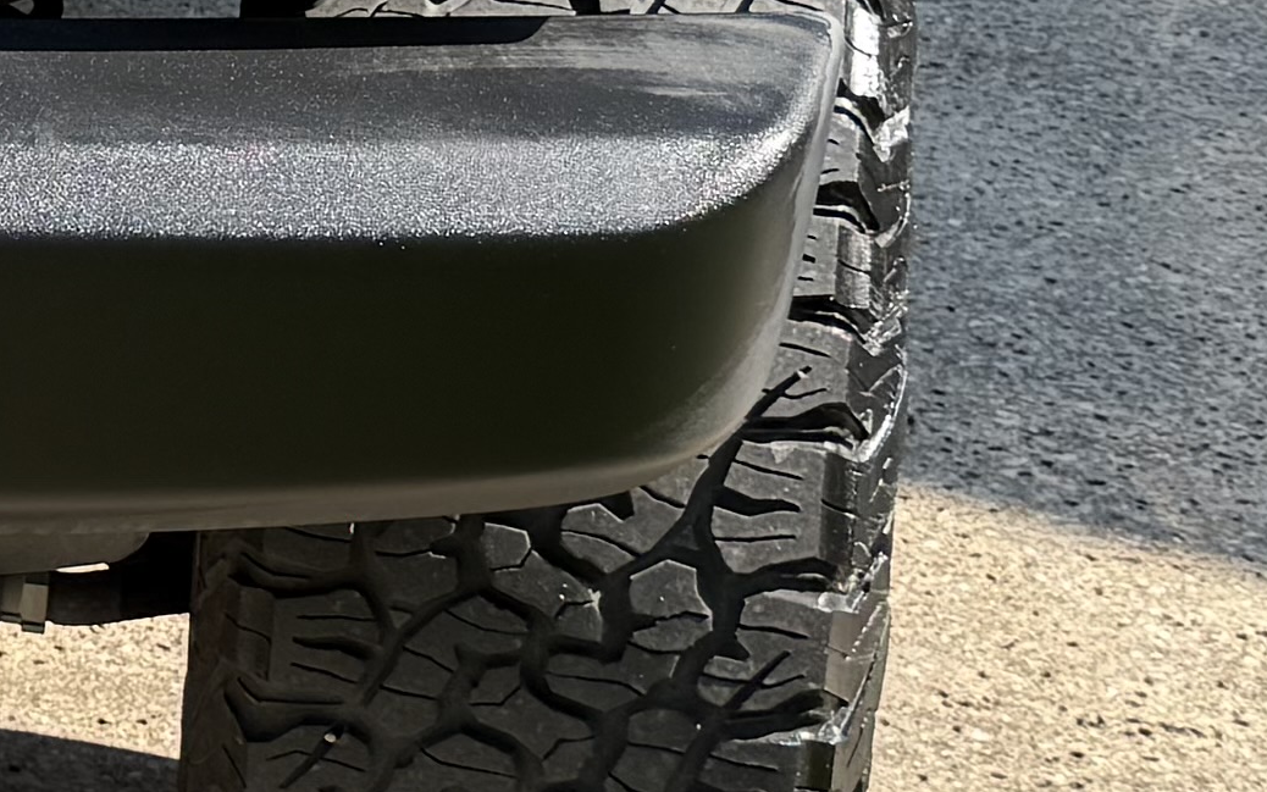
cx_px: -955
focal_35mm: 140
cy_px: -113
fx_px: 4835
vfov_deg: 9.3
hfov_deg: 13.5
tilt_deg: -18.7
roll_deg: +2.6
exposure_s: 1/1653
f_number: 1.78
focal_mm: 6.76
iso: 80
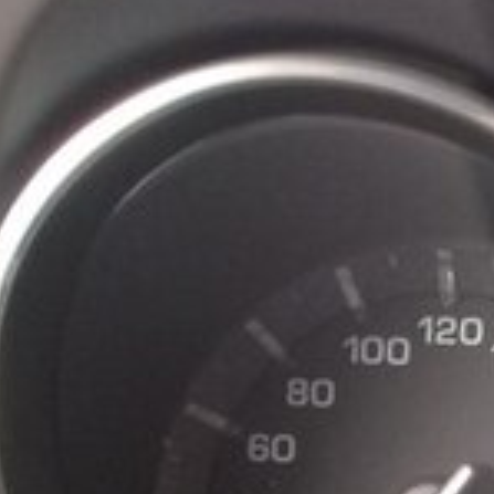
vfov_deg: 13.9
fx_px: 1954
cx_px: 739
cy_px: 615
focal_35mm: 121
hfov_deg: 13.6
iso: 64
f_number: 2.2
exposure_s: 1/33
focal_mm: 3.3
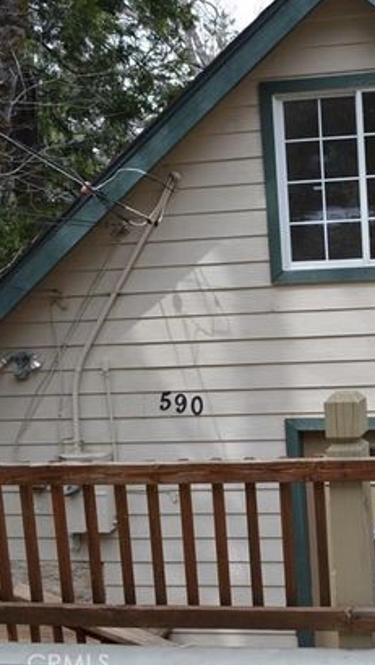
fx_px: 865
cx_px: 448
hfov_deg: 22.6
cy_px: 333
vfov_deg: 42.1
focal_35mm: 49
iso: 100
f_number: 6.3
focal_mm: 20
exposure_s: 1/160
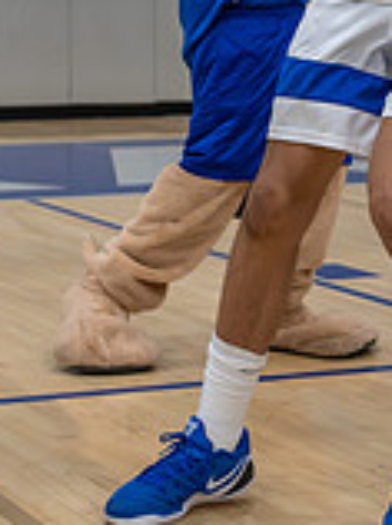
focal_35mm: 132
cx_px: 63
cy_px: -67
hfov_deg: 11.2
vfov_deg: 14.6
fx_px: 1998
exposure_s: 1/1000
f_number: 2.8
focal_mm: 28
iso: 4000
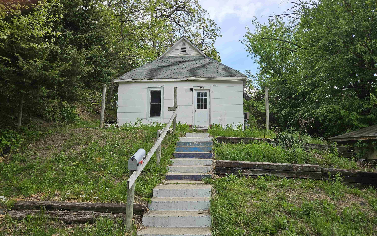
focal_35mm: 25
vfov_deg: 49.2
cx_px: 188
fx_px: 257
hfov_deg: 72.6
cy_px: 105
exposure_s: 1/732
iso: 25
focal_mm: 5.4
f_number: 1.8
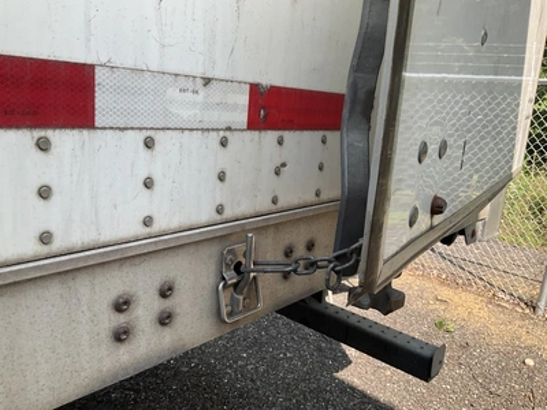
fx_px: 458
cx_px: 274
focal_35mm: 29
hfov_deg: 61.7
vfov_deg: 48.2
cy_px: 205
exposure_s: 1/473
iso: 25
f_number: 1.8
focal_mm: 3
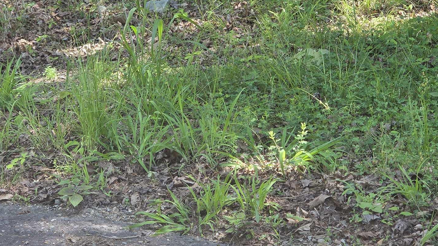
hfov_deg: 17.6
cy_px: -6
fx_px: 1417
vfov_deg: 9.9
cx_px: 206
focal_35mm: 122
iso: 25
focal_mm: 7
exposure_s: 1/140
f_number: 2.4
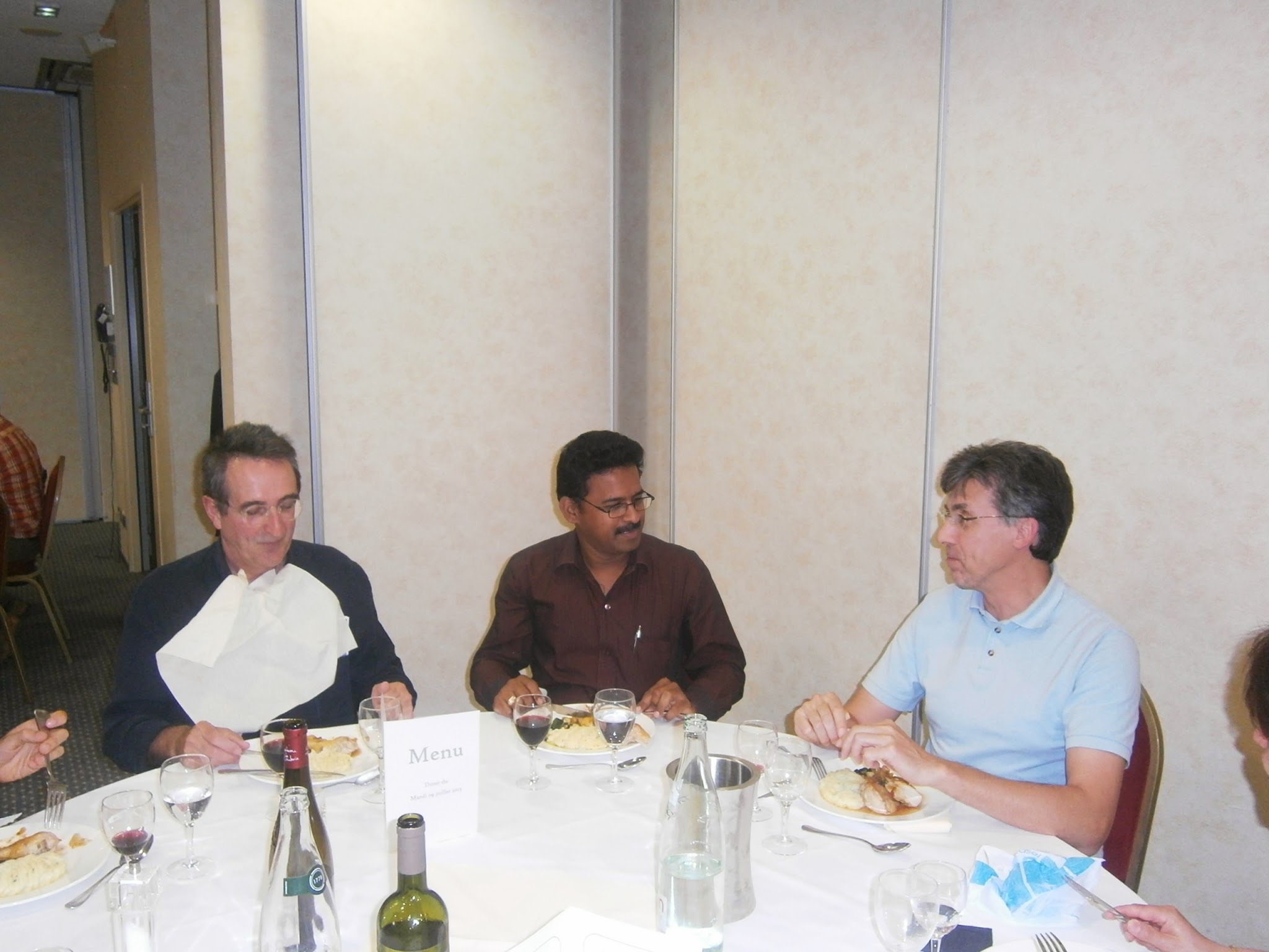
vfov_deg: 45.4
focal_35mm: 31
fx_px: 1136
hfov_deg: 58.4
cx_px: 634
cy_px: 476
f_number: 2.9
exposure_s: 1/30
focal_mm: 5.5
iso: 200
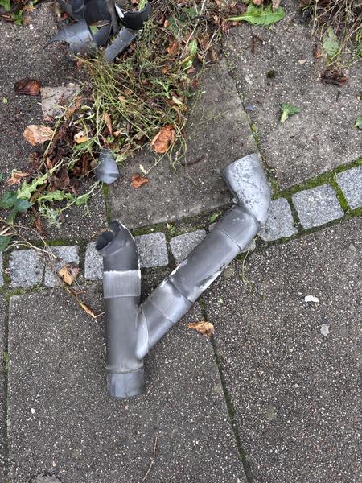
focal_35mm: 26
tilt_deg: -78.2
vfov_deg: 67.3
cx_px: 181
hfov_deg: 53.1
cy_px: 242
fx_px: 363
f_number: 1.6
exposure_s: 1/121
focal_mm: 5.96
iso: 40
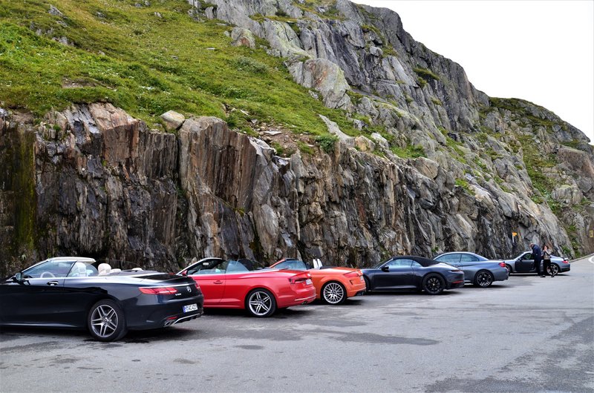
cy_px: 196
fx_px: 445
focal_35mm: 27
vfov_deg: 47.7
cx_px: 297
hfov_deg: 67.5
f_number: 9
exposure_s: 1/100
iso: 320
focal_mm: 18
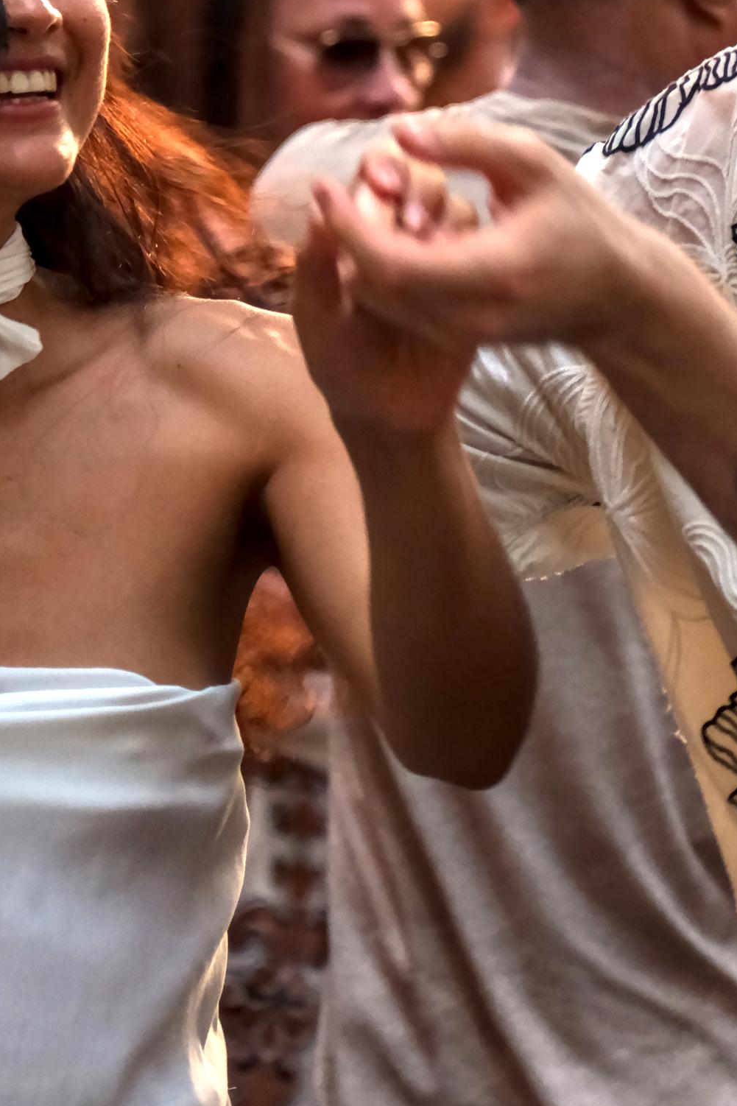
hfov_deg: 3.7
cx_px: 429
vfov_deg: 5.6
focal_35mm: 368
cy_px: -292
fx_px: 11302
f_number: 4
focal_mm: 95
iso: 1600
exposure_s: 1/125
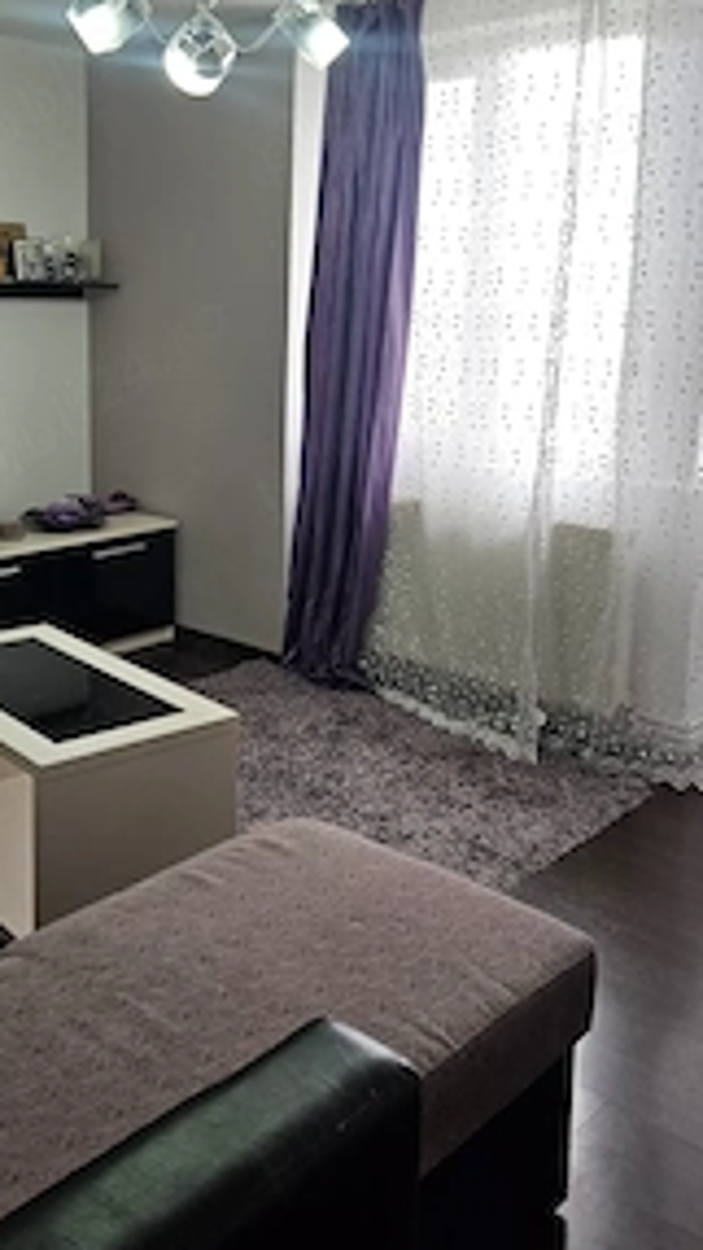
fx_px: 1159
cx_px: 240
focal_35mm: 35
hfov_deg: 33.5
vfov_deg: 56.0
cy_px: 476
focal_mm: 5.4
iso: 250
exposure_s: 1/100
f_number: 1.8
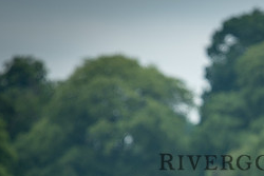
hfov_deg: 2.0
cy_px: 201
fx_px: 7660
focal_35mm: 1044
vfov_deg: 1.3
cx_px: 284
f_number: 5
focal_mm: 300
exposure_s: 1/640
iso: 220
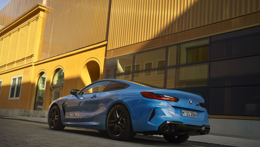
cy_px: 82
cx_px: 131
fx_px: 255
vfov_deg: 32.0
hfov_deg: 54.0
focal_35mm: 37
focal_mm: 35
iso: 500
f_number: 5
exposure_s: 1/800
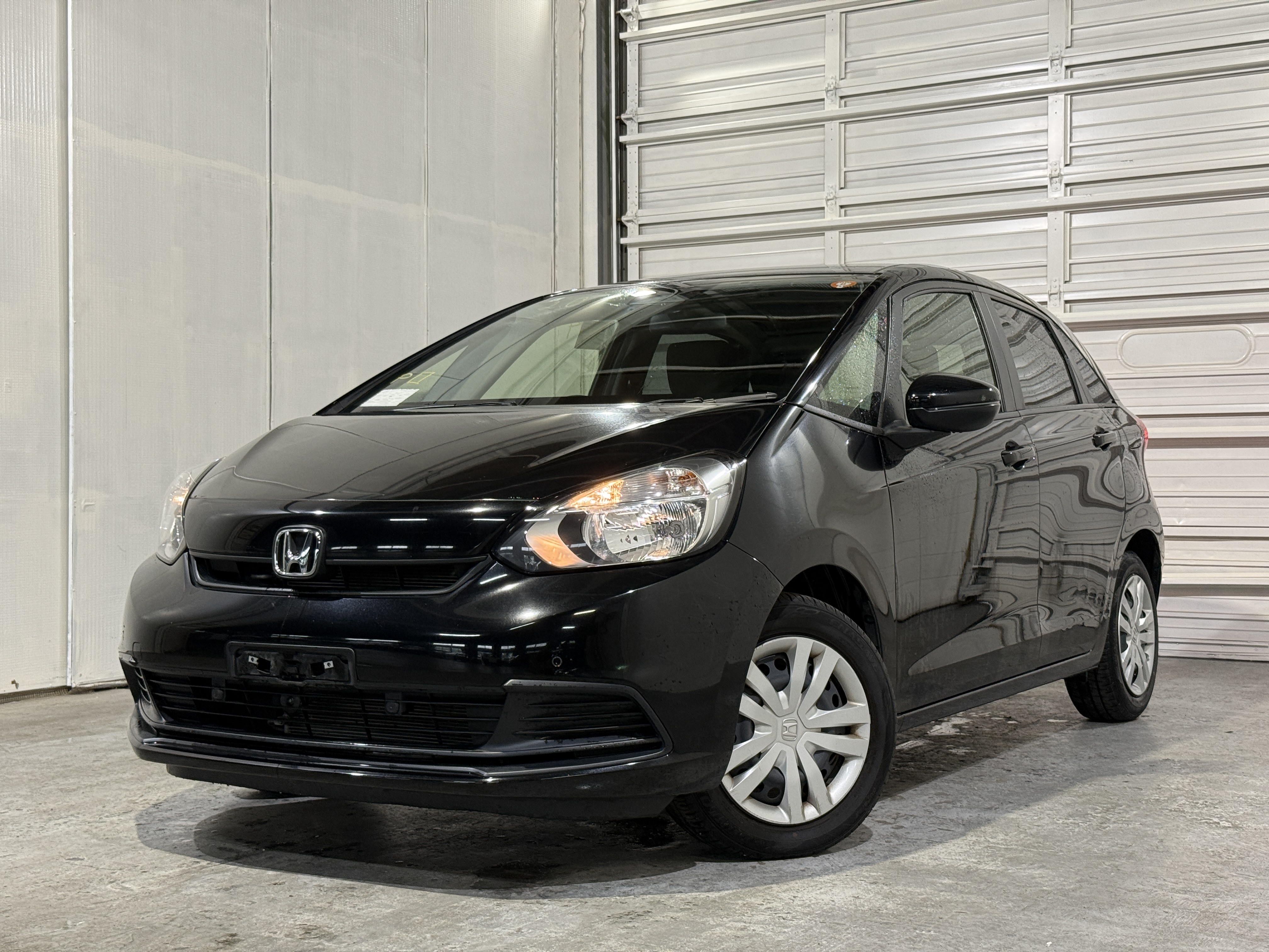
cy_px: 476
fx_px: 1760
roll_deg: +0.1
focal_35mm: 48
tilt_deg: -0.1
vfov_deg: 30.3
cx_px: 634
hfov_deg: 39.7
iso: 160
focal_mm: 6.76
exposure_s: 1/60
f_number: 1.78
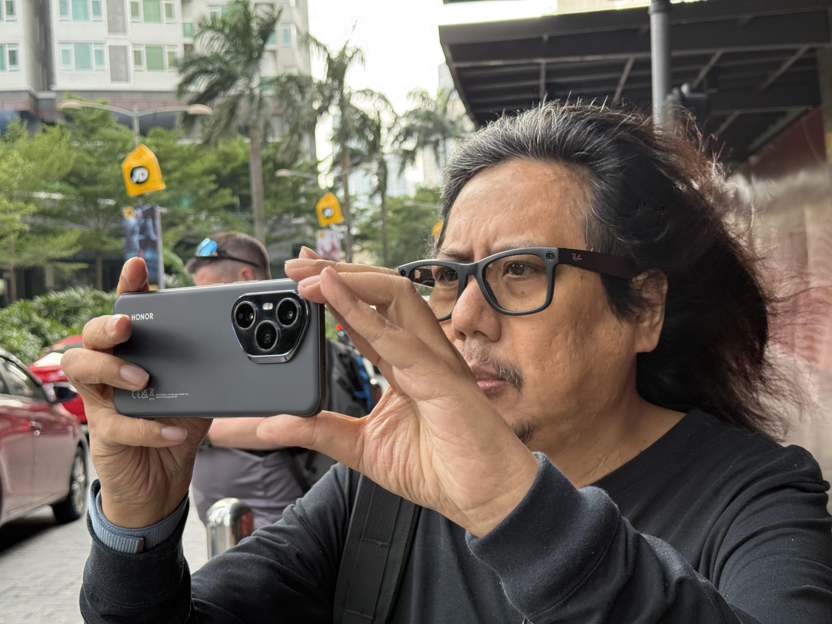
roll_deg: +3.6
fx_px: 1154
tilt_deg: +0.3
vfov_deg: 30.3
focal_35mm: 48
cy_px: 312
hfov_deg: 39.7
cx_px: 416
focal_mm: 6.76
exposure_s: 1/198
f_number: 1.78
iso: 80
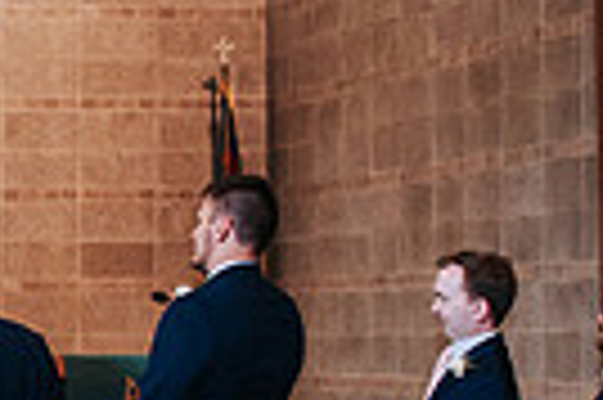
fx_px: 2961
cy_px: 410
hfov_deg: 10.6
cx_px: -608
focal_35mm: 177
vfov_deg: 7.7
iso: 720
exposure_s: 1/125
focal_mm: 35
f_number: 3.2
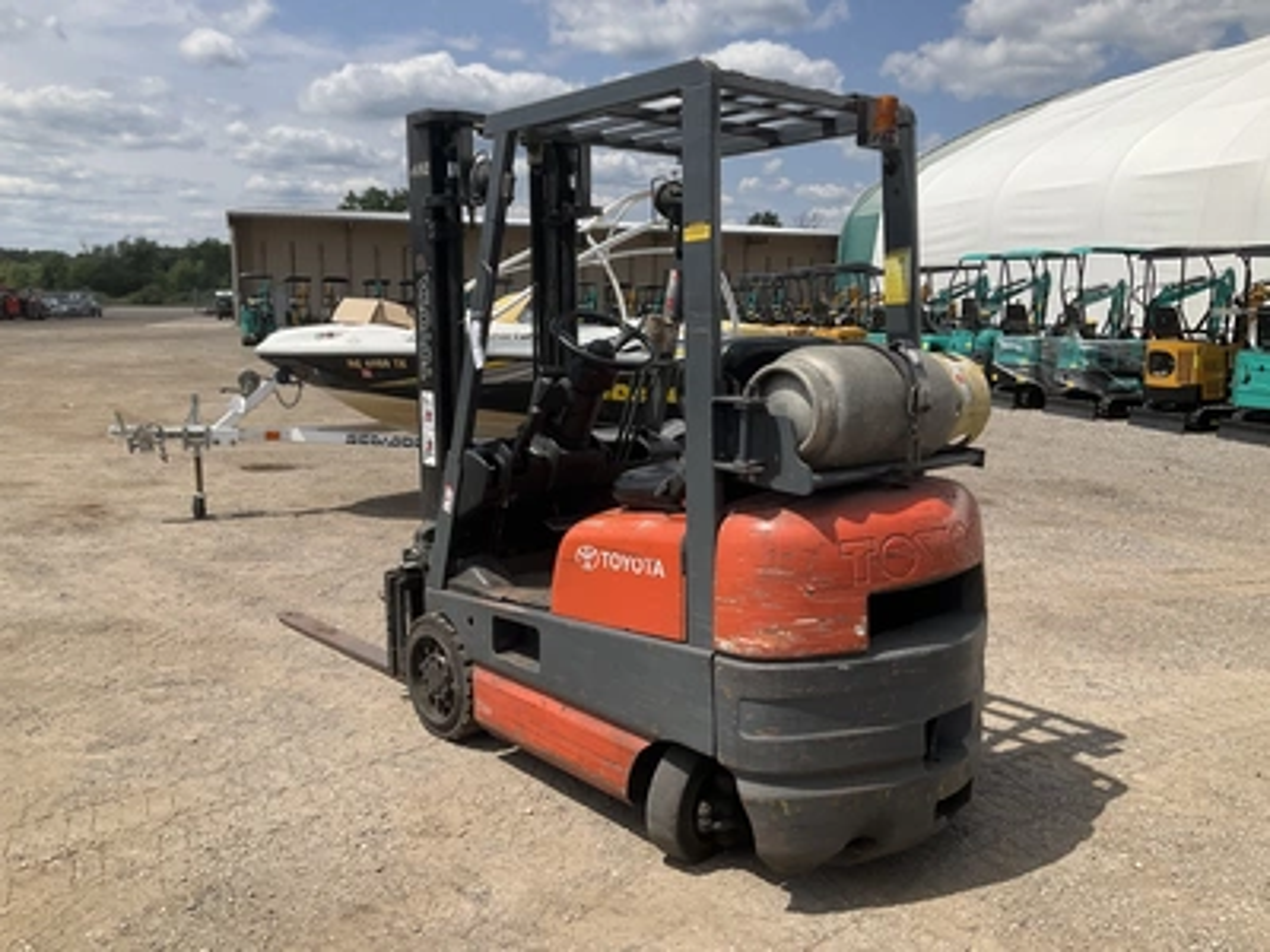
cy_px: 476
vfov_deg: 48.2
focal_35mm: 29
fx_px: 1064
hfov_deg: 61.7
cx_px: 635
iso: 25
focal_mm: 3
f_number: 1.8
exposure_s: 1/2320
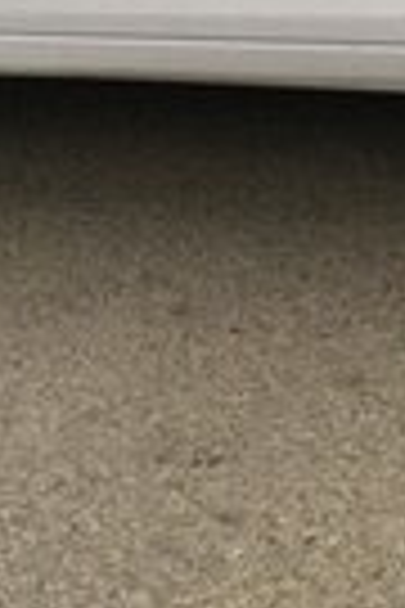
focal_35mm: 148
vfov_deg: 13.0
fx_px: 2497
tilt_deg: -9.6
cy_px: -358
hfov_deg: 8.9
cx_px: 720
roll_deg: -1.2
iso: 32
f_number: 2.2
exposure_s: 1/100
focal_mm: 4.15
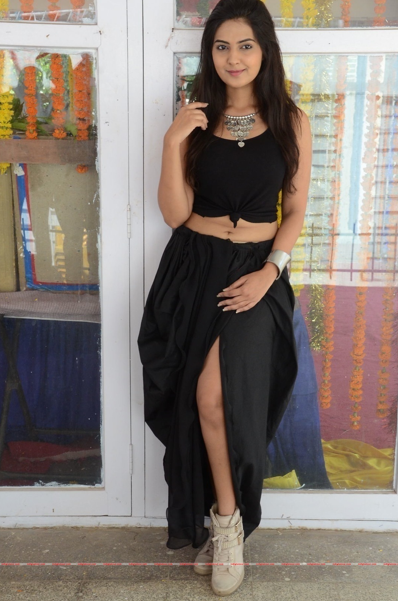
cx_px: 214
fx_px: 900
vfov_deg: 36.9
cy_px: 307
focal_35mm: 54
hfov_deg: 24.9
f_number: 8
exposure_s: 1/125
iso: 1000
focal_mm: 32
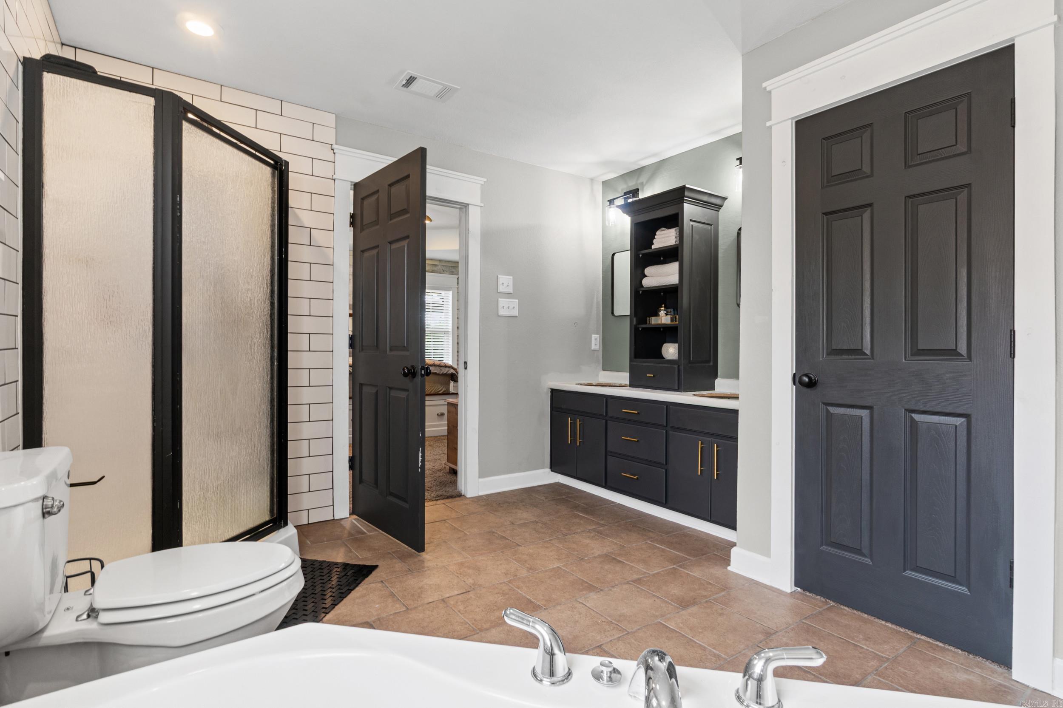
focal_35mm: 18
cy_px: 354
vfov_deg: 67.4
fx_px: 531
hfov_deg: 90.0
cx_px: 532
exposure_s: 1/2
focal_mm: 12
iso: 250
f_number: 9
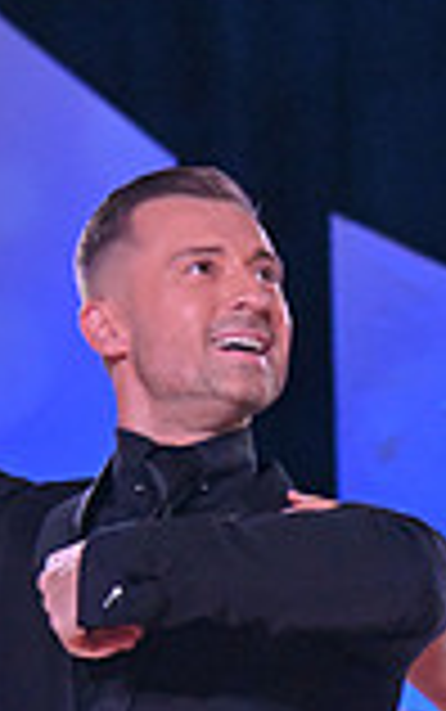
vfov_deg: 5.3
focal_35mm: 393
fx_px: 7629
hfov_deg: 3.3
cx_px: 683
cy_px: 1238
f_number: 7.1
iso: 4000
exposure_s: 1/400
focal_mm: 105
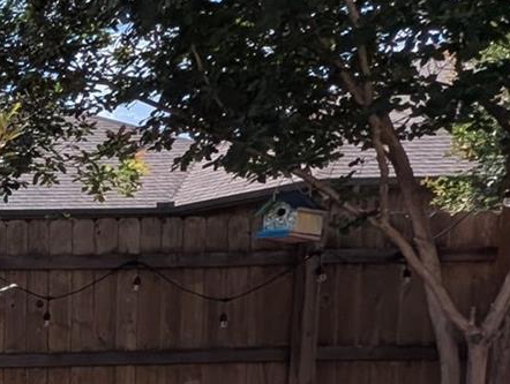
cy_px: 441
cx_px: -533
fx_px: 885
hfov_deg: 18.6
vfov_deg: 22.8
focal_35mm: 60
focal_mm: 1.95
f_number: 2.2
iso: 49
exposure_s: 1/1818
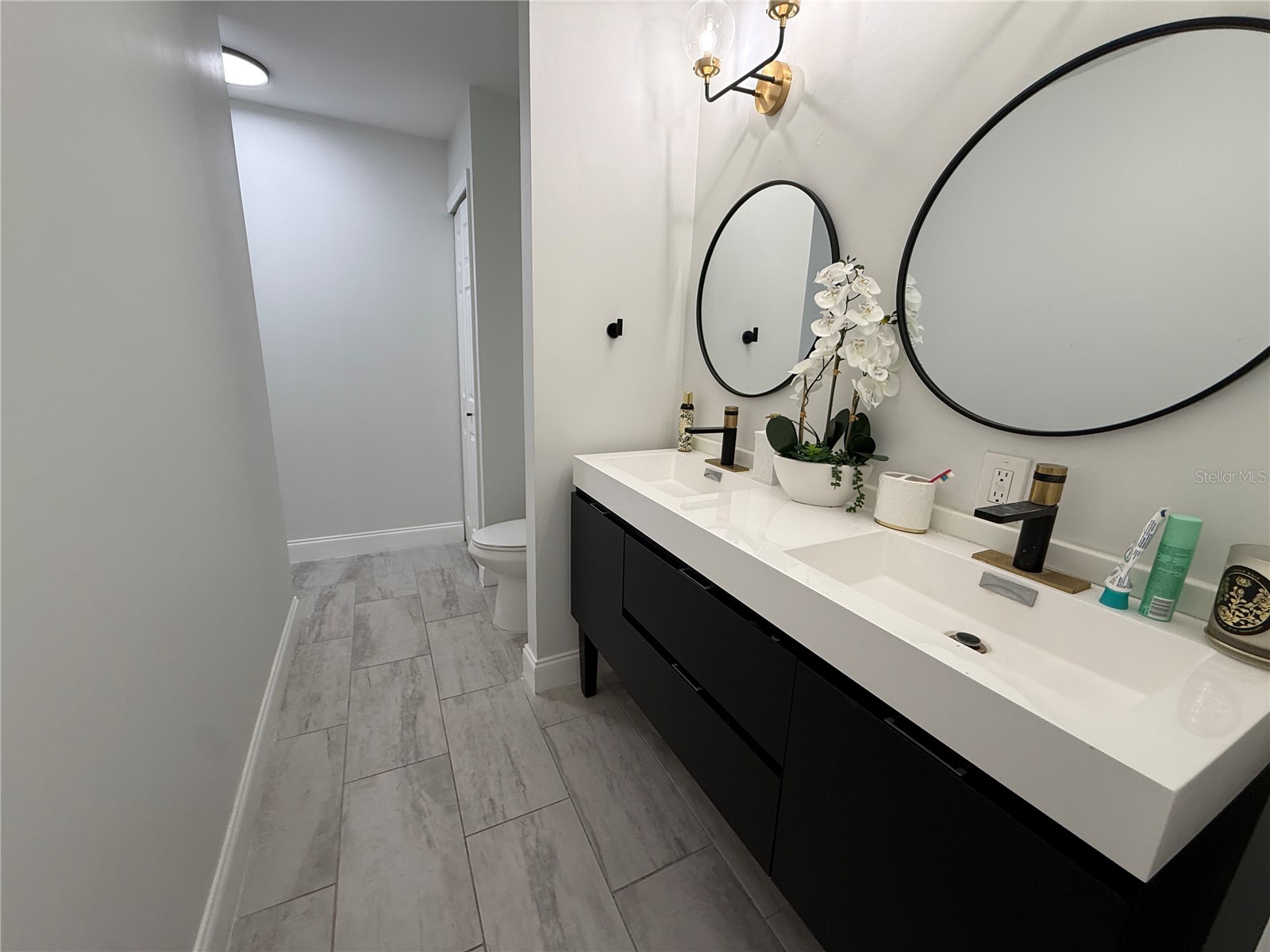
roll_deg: -3.0
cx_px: 635
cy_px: 476
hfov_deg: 102.1
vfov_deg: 85.7
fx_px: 514
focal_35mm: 14
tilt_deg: -15.6
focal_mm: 2.22
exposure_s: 1/120
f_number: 2.2
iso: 100
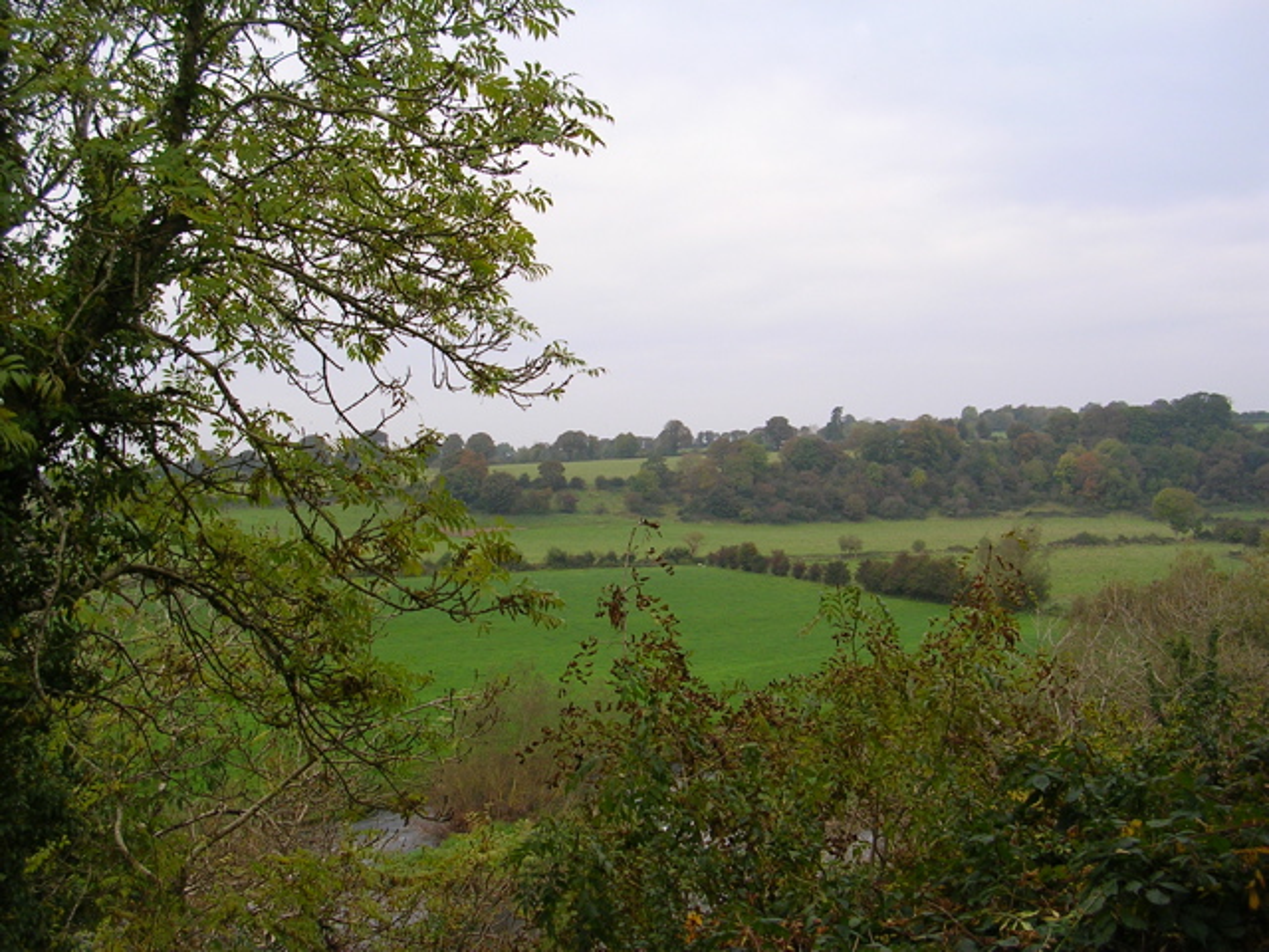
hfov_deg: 49.0
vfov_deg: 37.7
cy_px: 476
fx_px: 1393
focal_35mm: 38
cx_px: 634
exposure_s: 1/305
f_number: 2.8
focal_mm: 5.8
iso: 50
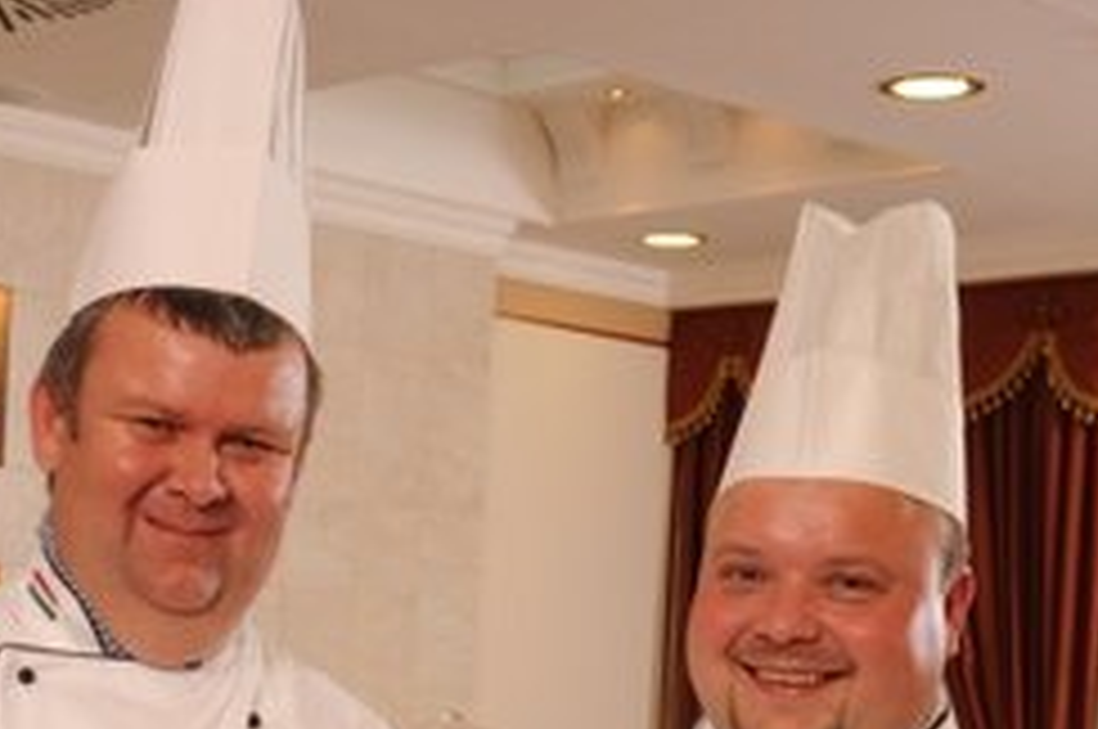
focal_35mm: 79
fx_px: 2406
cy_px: 738
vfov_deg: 16.8
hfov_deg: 25.3
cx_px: 243
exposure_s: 1/15
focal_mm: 32
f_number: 14
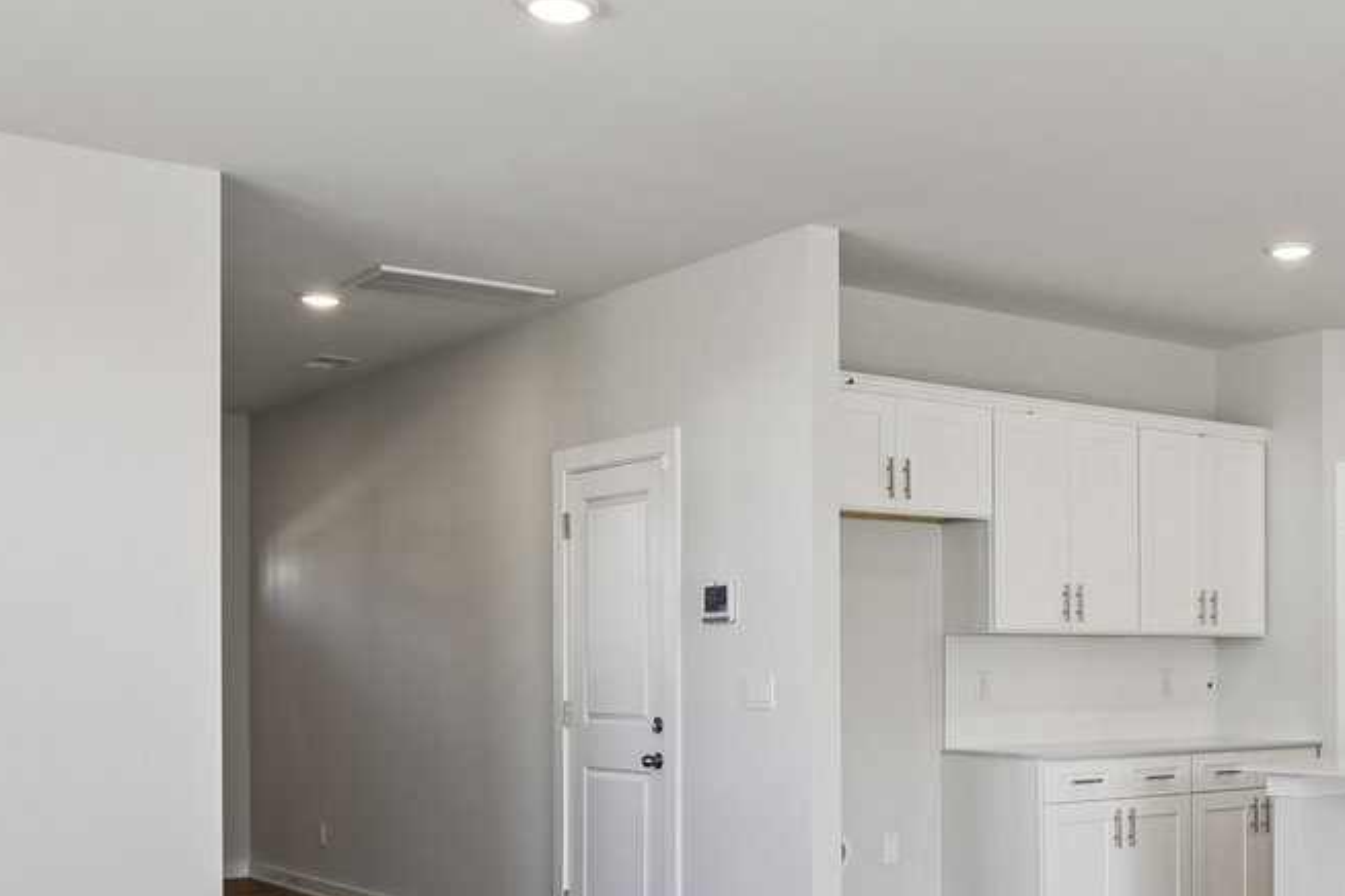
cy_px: 673
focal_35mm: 47
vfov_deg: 28.2
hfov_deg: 40.7
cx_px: 1010
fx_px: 1756
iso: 200
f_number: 8
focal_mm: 15
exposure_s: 1/25
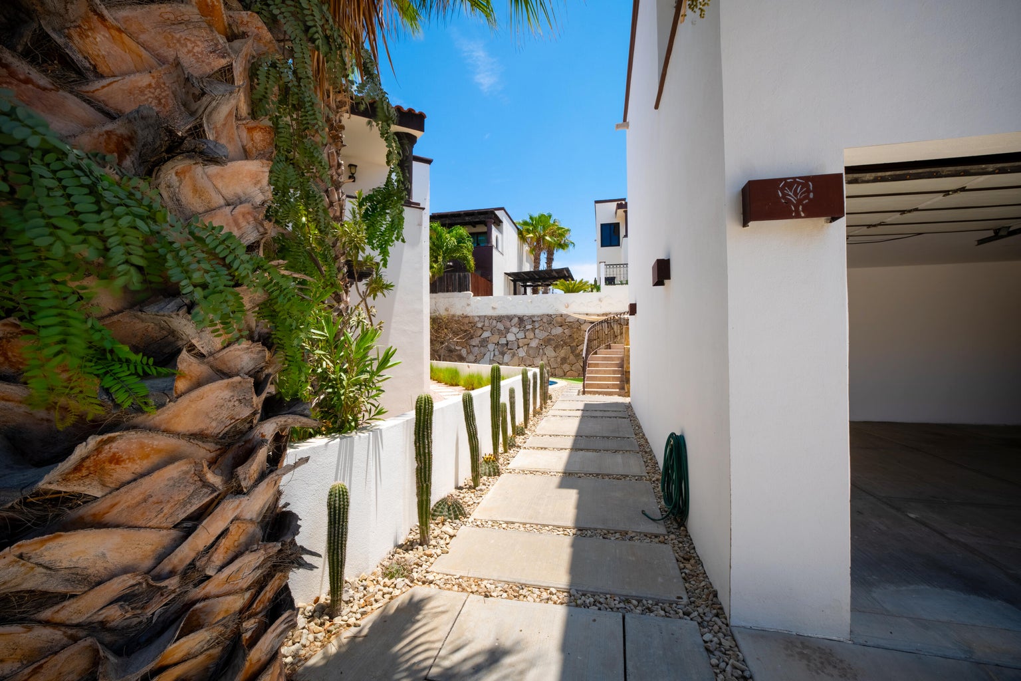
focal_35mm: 14
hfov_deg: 106.3
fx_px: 383
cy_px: 340
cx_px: 510
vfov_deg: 83.3
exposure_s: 1/2500
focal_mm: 9
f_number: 9
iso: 100
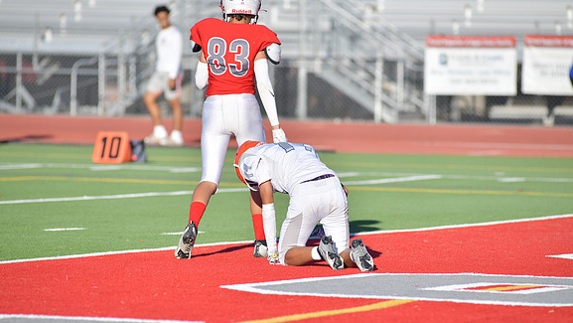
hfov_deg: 6.8
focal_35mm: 316
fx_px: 4803
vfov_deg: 3.8
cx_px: 286
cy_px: 185
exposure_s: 1/3200
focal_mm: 300
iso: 320
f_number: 5
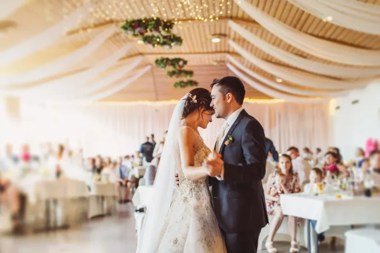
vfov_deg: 27.0
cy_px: 126
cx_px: 190
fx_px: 528
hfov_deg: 39.6
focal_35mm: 50
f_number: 1.8
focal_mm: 50
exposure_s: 1/50
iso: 250
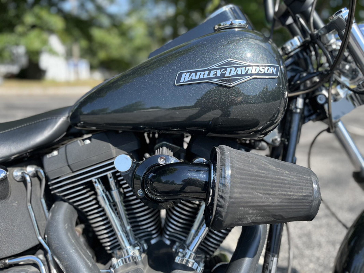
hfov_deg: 67.3
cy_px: 136
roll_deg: -4.0
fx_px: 273
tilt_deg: -18.3
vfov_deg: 53.1
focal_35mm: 26
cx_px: 182
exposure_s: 1/898
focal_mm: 5.1
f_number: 1.6
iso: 50
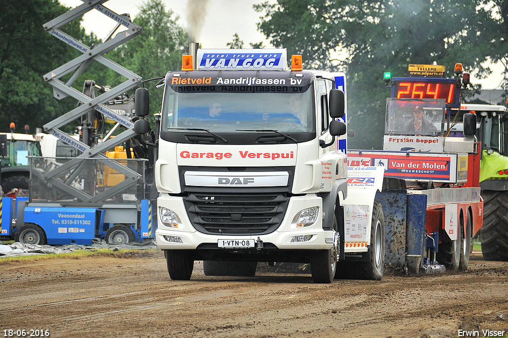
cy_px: 169
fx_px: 4651
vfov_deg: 4.2
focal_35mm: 330
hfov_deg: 6.3
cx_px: 254
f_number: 5.6
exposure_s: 1/500
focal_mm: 220
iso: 640
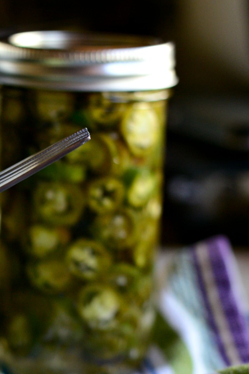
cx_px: -37
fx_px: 1214
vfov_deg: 17.3
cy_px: 303
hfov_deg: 11.5
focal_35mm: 117
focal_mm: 50
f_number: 3.5
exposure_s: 1/125
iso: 1000
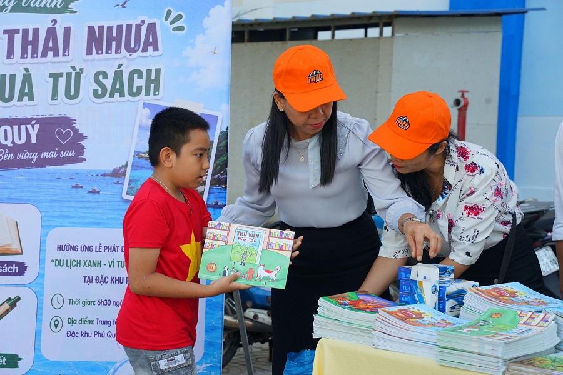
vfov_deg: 18.2
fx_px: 1173
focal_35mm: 75
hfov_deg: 27.0
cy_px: 188
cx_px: 282
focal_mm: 75
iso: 800
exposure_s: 1/320
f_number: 7.1
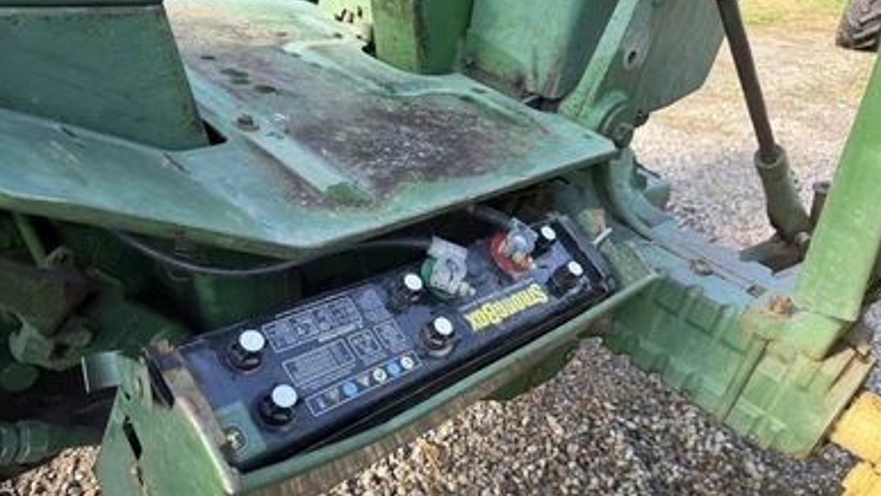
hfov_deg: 69.8
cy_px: 291
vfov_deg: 42.8
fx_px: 631
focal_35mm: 27
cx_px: 448
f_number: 1.78
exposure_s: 1/335
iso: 100
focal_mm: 6.76
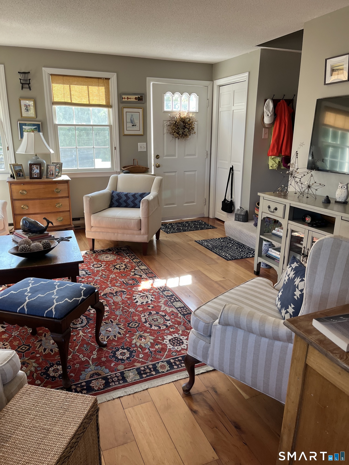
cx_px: 174
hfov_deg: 53.1
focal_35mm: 26
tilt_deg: -14.5
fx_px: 350
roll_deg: -1.1
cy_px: 232
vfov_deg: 67.3
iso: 100
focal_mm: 5.1
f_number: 1.6
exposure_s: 1/121
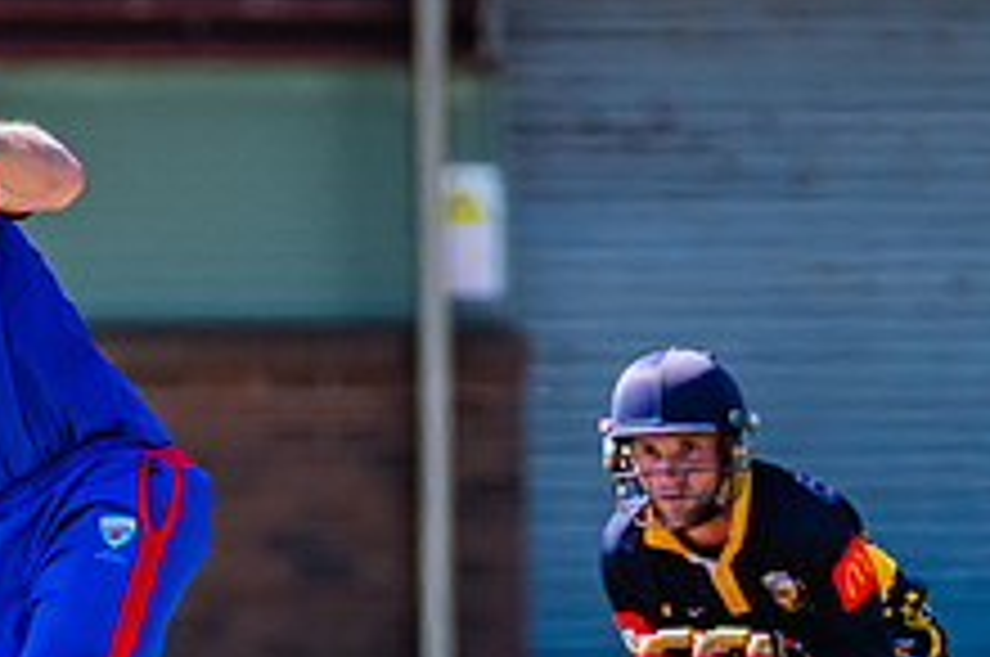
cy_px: 602
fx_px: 57363
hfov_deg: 1.0
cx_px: 47
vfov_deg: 0.7
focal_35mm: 2089
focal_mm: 600
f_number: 7.1
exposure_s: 1/2000
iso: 640
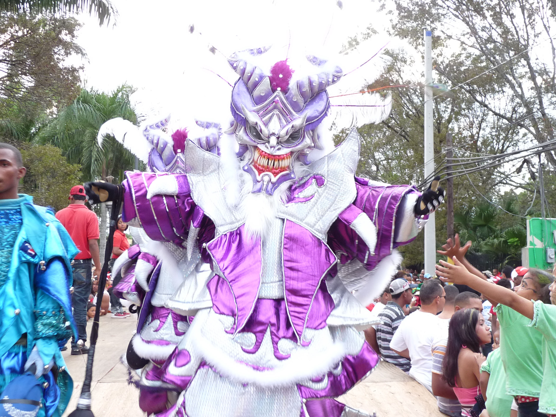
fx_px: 642
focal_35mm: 40
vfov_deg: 36.0
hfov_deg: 46.8
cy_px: 208
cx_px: 278
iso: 160
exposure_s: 1/30
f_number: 2.8
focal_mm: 4.9
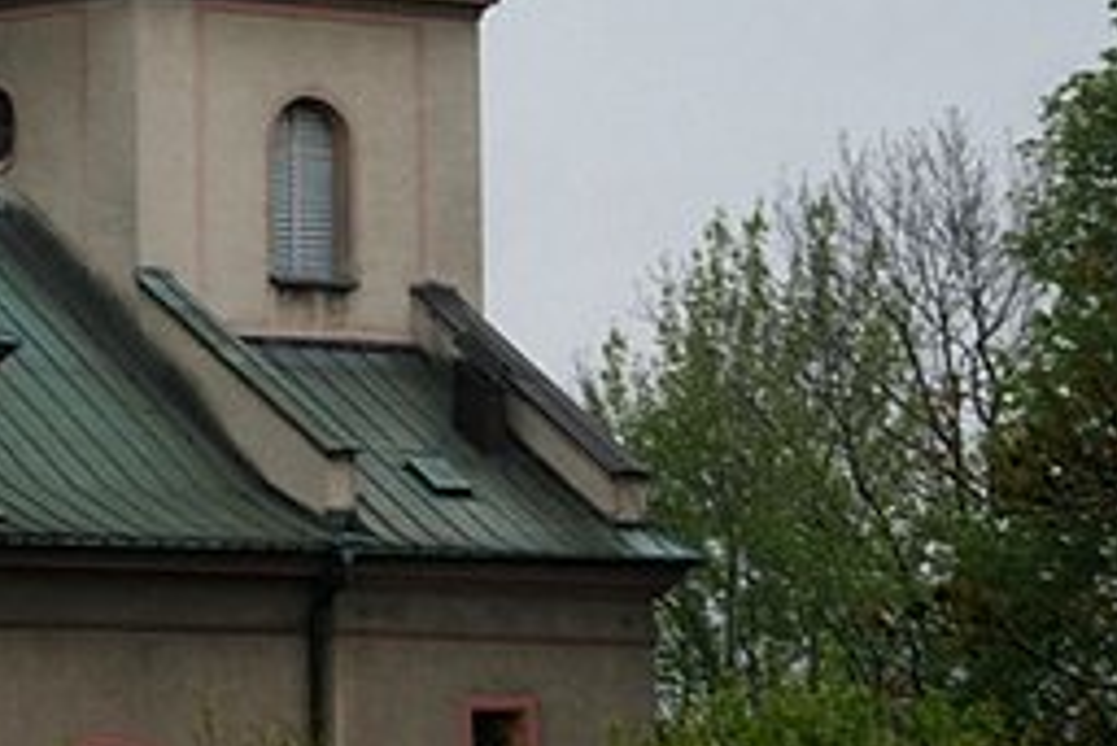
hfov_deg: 7.1
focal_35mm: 290
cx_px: -218
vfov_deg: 4.7
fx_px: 8995
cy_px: -340
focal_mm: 55
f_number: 7.1
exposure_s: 1/125
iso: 100
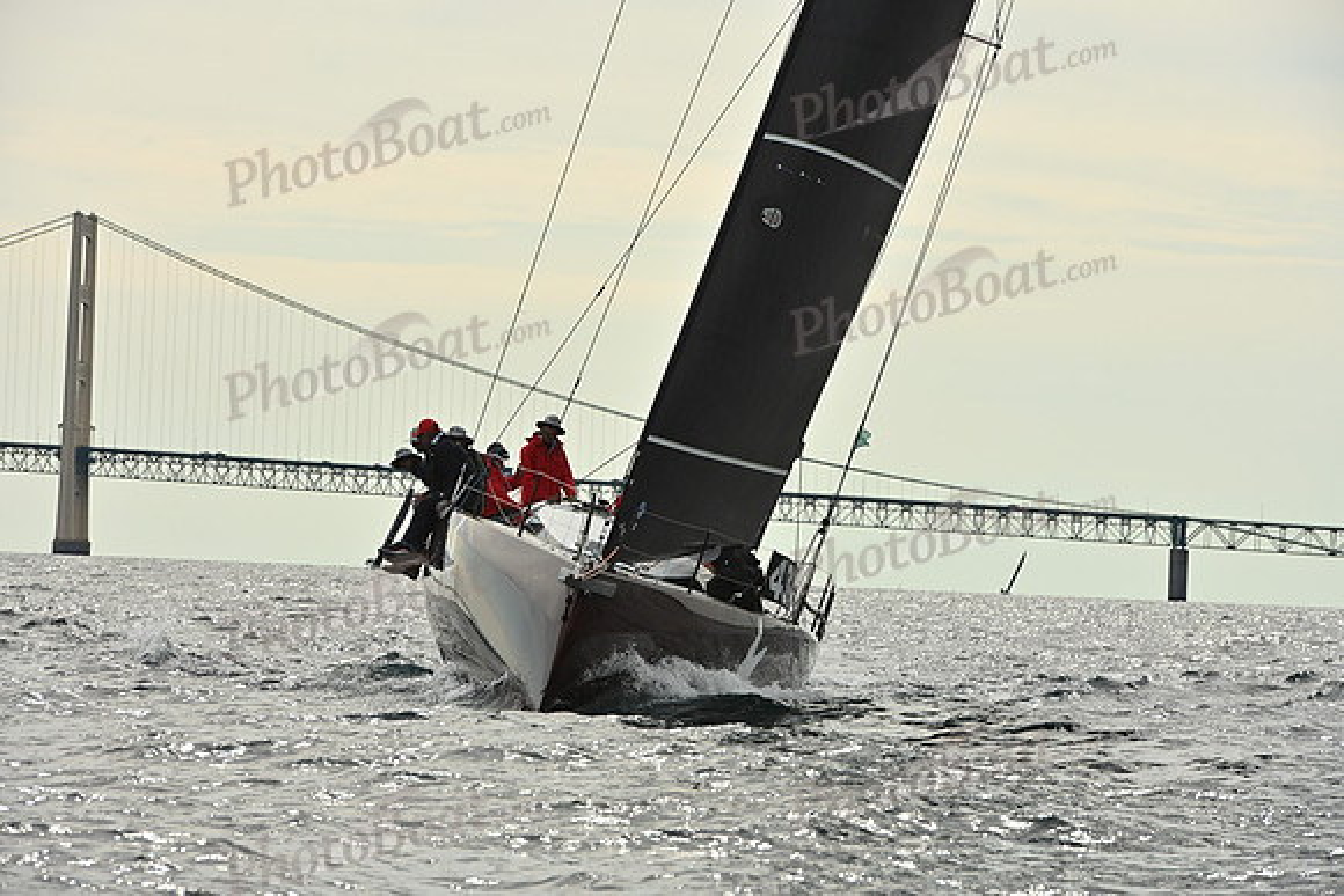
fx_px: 7468
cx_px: 672
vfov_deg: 6.9
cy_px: 448
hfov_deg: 10.3
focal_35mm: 200
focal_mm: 200
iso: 320
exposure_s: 1/1000
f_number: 13
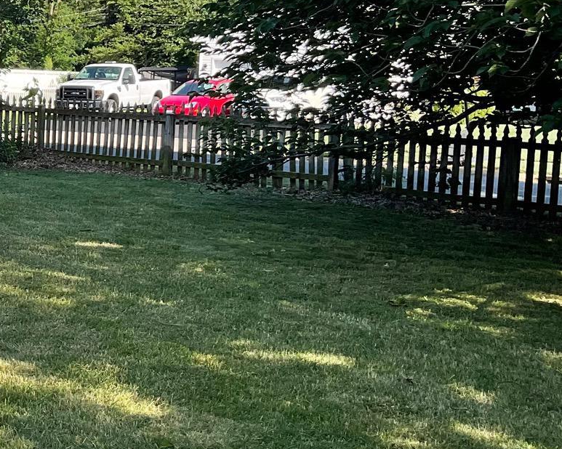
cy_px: 168
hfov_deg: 22.8
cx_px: -157
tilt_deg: -4.7
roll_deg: -1.0
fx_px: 1247
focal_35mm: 75
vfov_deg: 20.4
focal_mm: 3
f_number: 1.8
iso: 16
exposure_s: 1/829
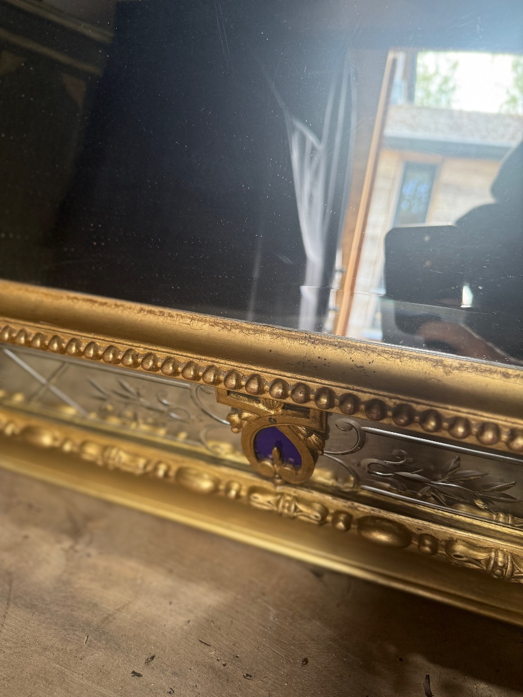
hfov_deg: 56.8
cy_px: 348
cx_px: 262
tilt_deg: -21.3
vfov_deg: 71.6
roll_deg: -5.1
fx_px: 483
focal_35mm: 24
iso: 200
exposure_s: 1/99
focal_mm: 6.76
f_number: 1.78
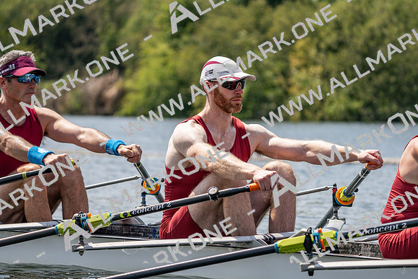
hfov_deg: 10.3
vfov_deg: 6.9
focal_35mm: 200
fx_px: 2323
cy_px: 140
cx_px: 209
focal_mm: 200
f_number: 5.6
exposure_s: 1/1600
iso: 200
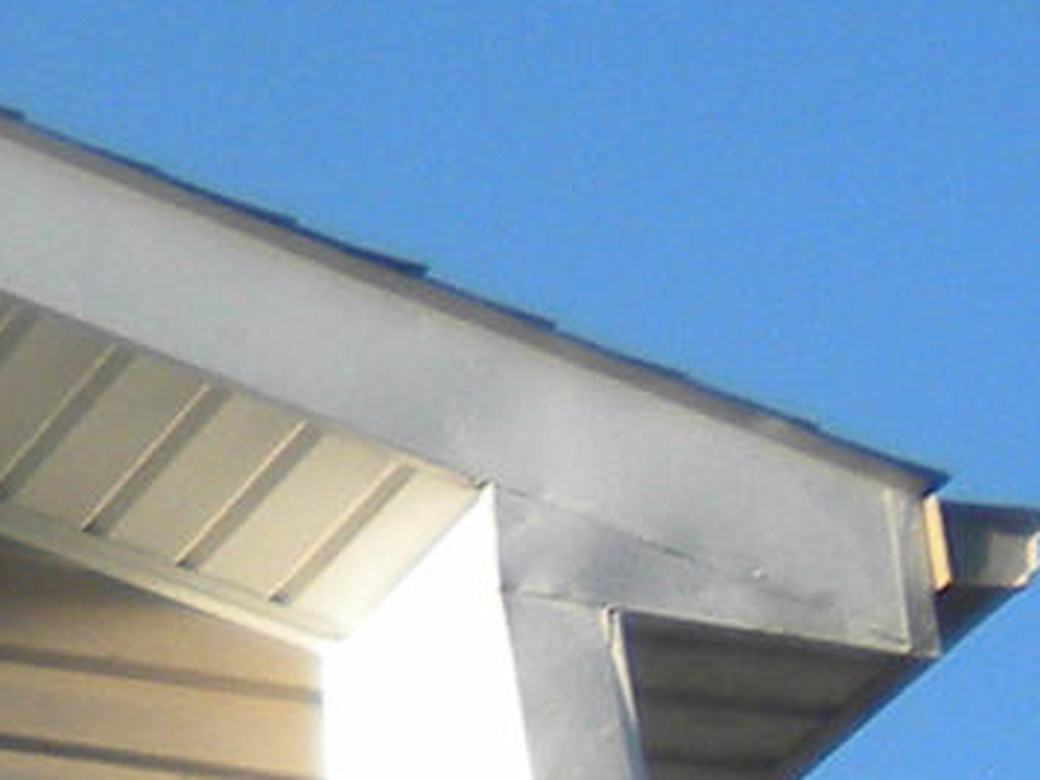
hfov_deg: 6.4
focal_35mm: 277
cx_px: -2263
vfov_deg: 5.1
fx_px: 8322
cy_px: 2355
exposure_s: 1/397
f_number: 3.5
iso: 64
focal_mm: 6.6
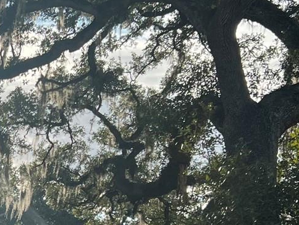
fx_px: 950
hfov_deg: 17.0
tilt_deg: +7.8
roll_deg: -1.1
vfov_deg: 13.2
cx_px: -75
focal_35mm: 110
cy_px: 234
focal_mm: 5.7
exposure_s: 1/4444
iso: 50
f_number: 1.5
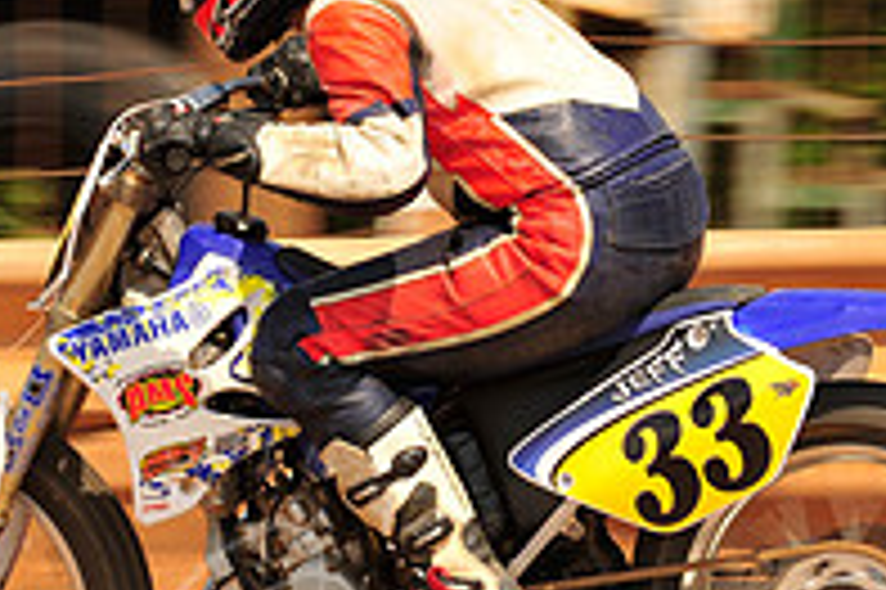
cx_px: 229
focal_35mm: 588
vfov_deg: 2.3
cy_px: 288
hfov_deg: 3.5
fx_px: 14459
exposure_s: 1/400
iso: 200
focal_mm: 200
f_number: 9
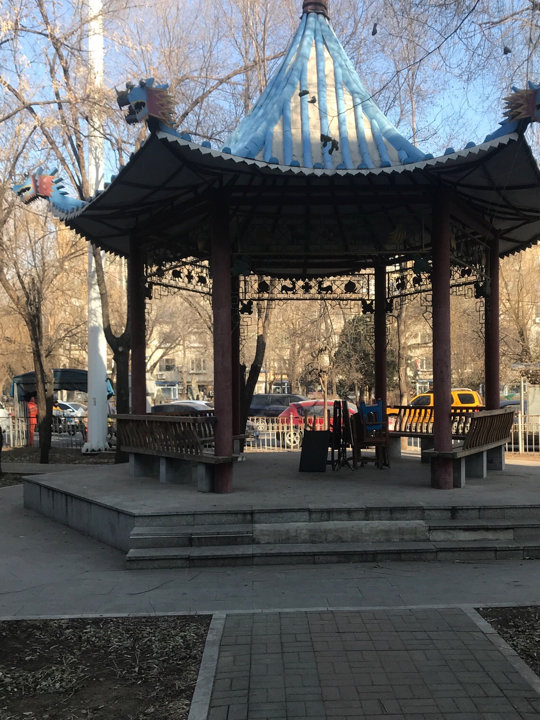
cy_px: 406
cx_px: 306
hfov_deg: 38.6
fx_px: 770
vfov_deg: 50.0
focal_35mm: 37
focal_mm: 3.99
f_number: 1.8
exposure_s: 1/591
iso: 20
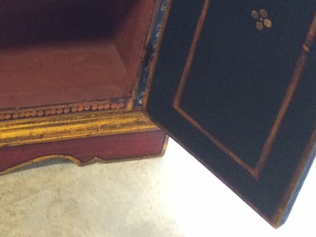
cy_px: -62
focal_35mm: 85
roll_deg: -4.8
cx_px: -23
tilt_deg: -36.6
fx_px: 776
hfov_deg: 21.9
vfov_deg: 16.5
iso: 250
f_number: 2.2
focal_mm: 4.15
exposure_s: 1/33
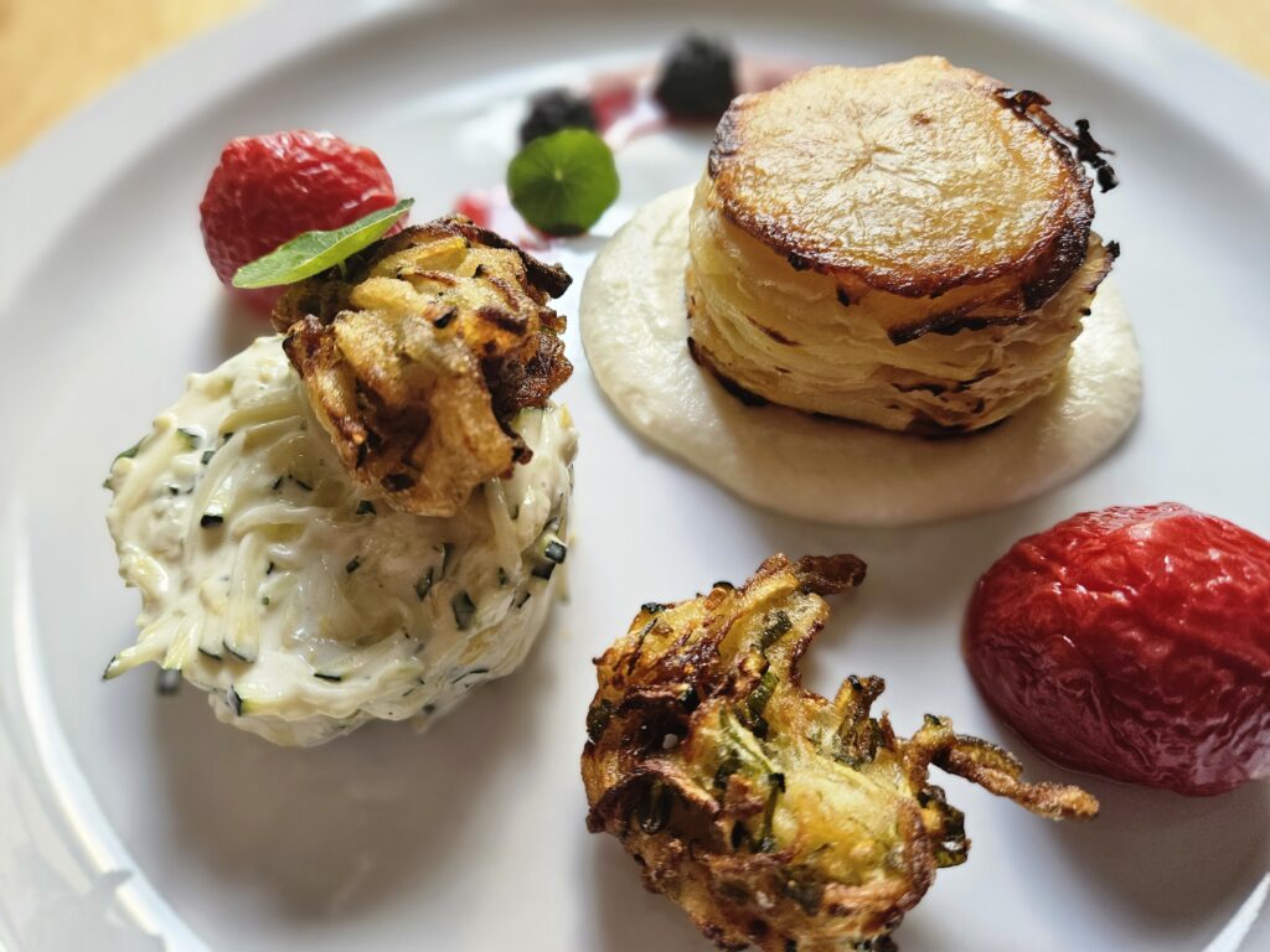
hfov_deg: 73.9
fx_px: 844
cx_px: 635
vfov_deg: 58.9
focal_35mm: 23
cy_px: 476
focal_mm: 5.4
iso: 250
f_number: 1.8
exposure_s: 1/100
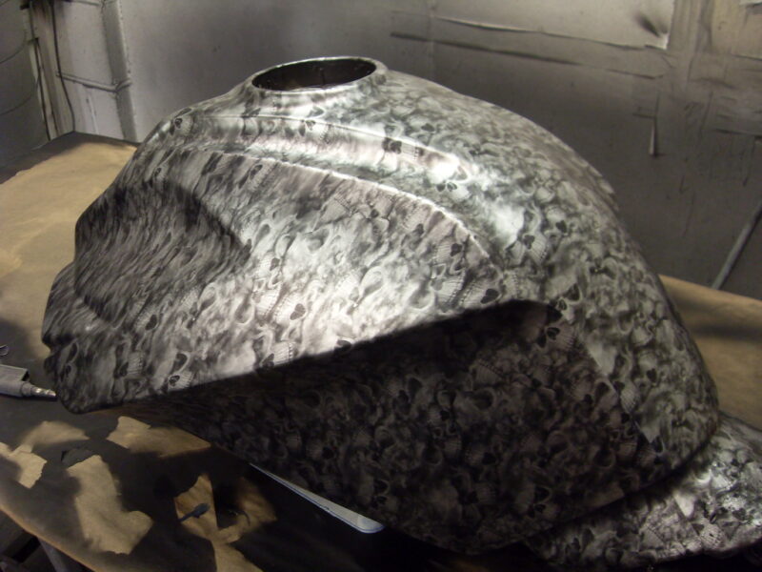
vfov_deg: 40.7
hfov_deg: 52.6
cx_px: 381
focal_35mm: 35
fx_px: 770
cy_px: 286
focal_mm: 6.3
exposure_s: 1/45
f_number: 2.8
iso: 120
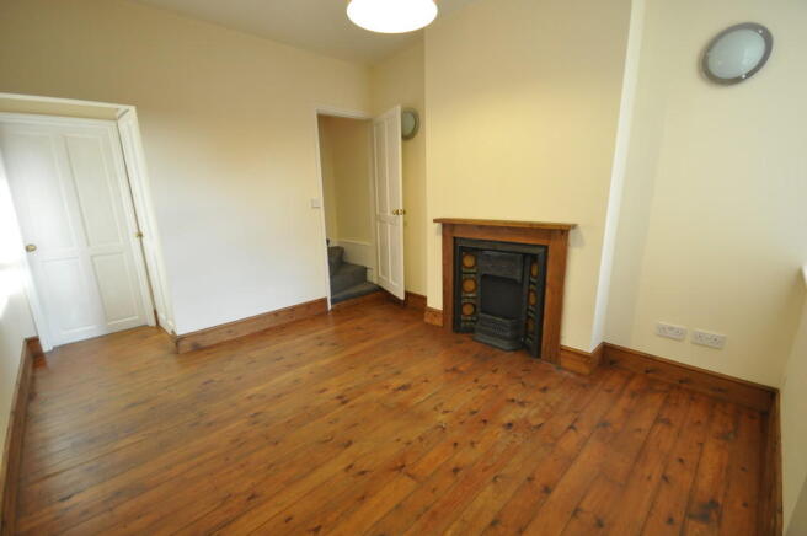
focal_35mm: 15
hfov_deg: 100.4
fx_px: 336
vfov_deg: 77.2
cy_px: 268
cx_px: 404
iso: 800
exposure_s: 1/50
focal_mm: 10
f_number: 4
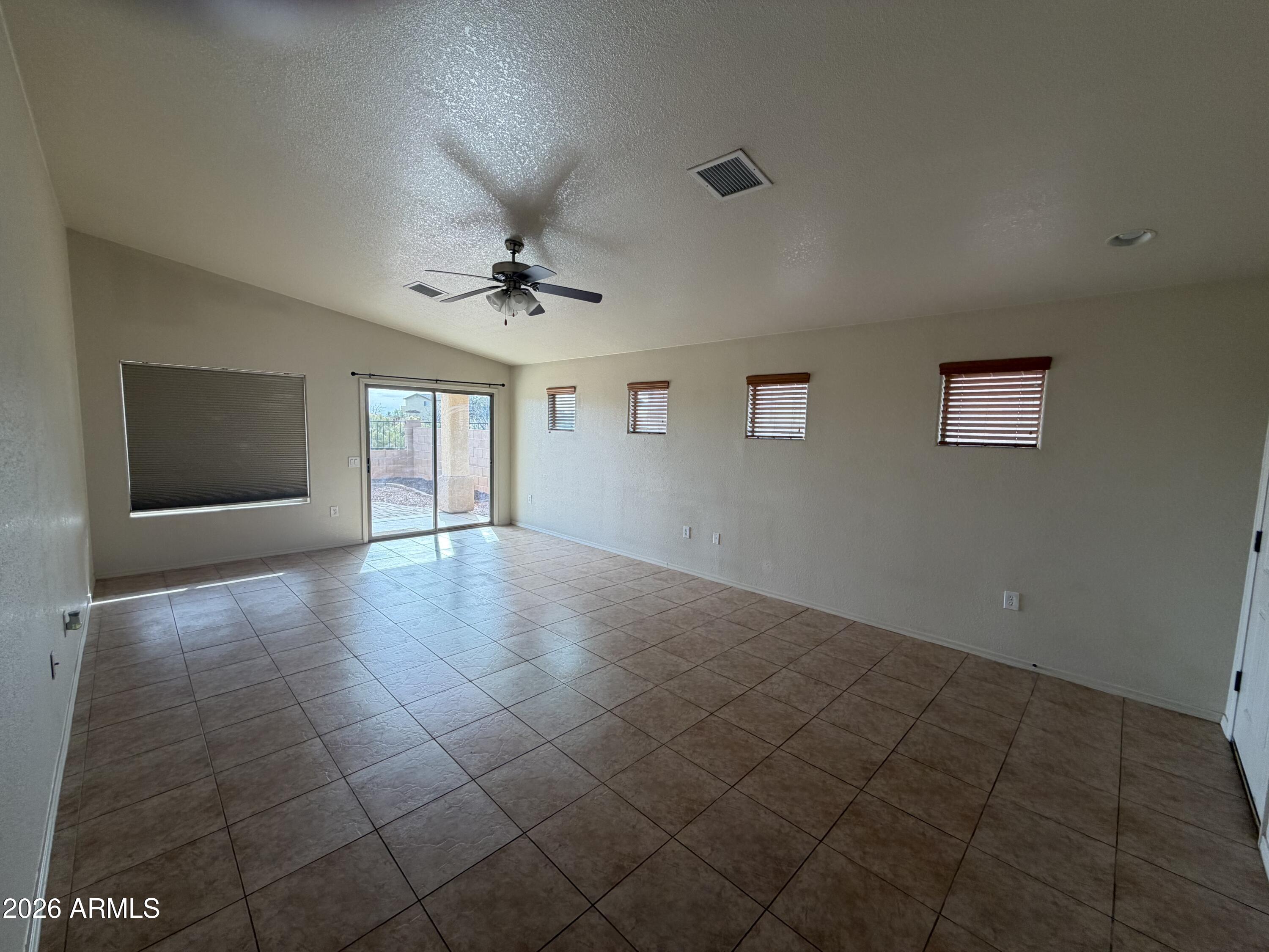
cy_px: 476
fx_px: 513
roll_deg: -1.3
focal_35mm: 14
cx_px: 634
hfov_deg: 102.1
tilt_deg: -5.3
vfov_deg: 85.7
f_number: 2.2
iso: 80
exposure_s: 1/121
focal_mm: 2.22
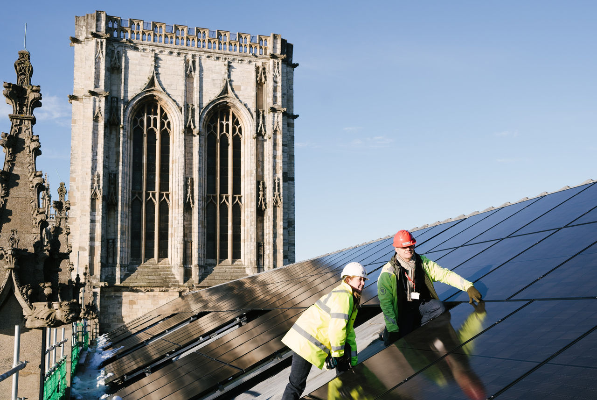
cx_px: 298
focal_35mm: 35
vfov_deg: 37.9
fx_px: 581
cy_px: 200
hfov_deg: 54.4
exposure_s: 1/250
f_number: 4.5
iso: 100
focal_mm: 35
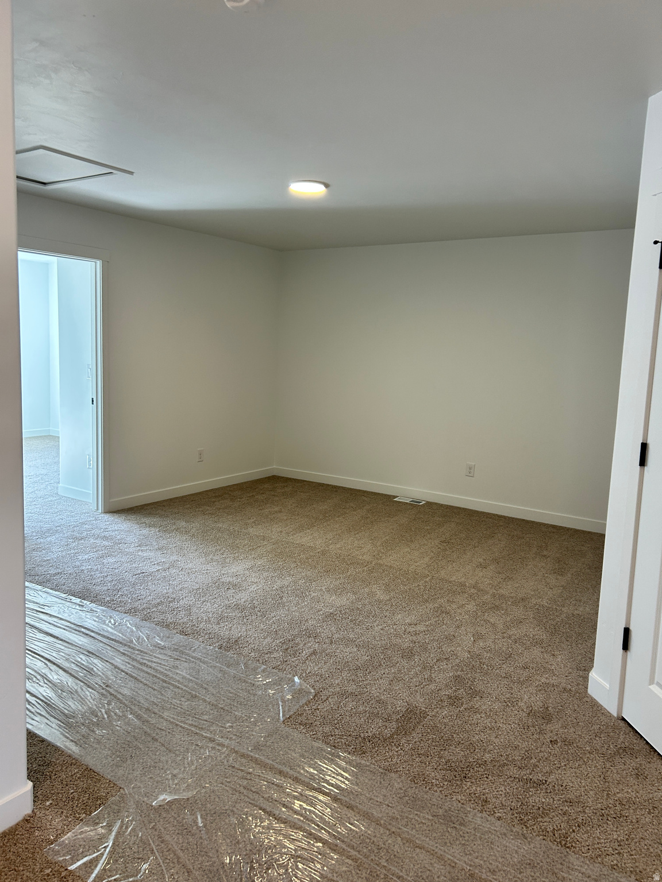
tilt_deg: -6.7
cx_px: 331
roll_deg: -3.3
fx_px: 663
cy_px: 441
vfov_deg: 67.3
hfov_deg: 53.1
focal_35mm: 26
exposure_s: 1/120
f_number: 1.5
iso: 100
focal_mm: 5.7
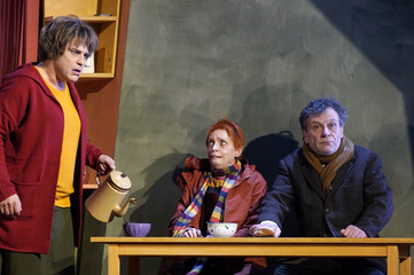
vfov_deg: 5.5
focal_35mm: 250
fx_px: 2872
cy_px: 170
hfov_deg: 8.2
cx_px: 176
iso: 1600
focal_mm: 200
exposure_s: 1/250
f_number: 5
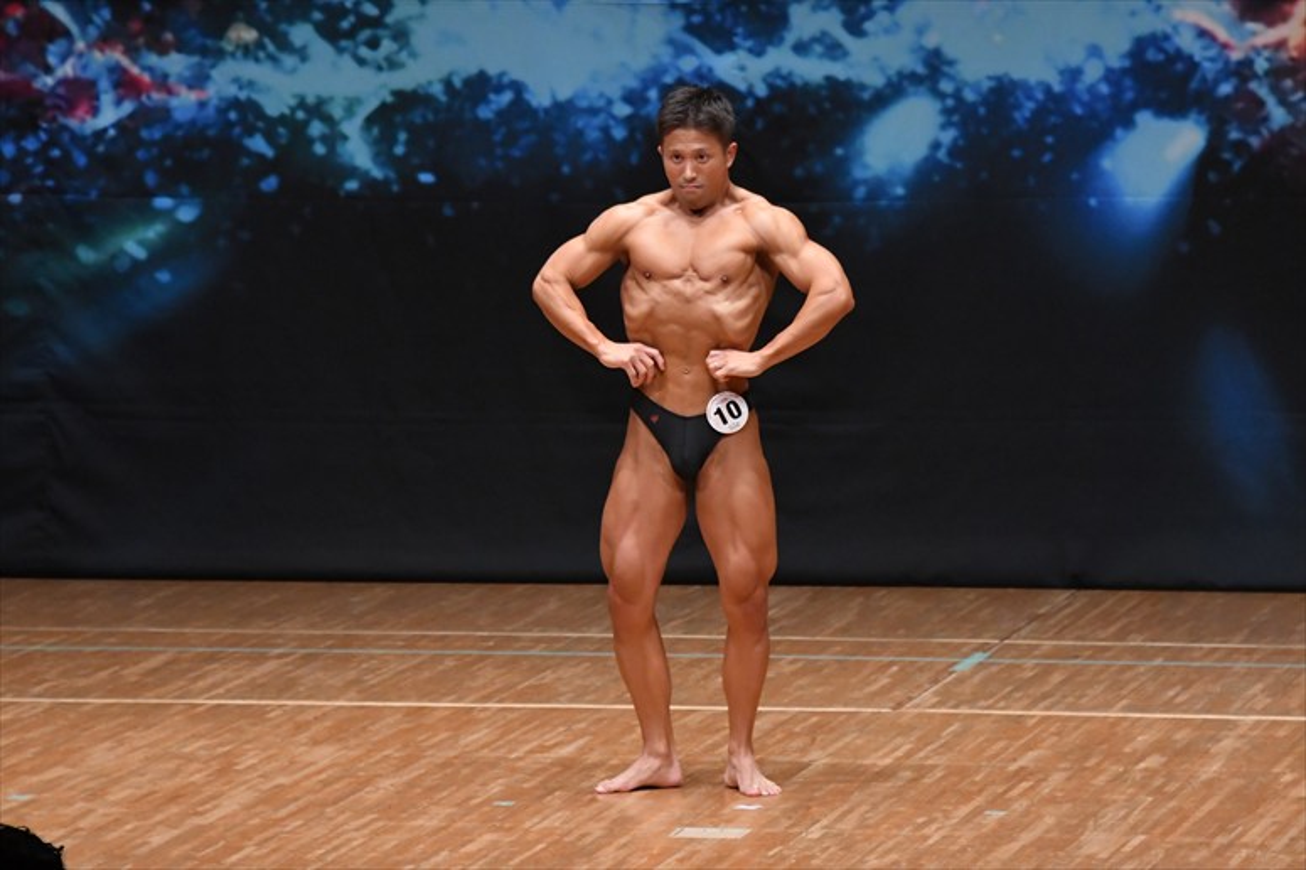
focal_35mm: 270
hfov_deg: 7.6
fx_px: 9790
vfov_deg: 5.1
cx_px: 653
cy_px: 435
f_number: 5.6
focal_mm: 180
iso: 5000
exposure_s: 1/400
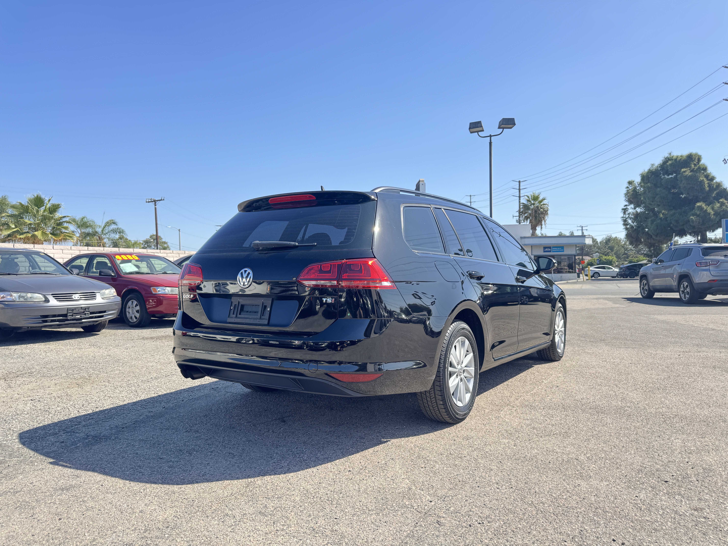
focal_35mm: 24
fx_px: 505
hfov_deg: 71.6
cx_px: 364
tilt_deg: -0.3
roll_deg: -0.1
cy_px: 273
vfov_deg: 56.8
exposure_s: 1/609
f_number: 1.78
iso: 80
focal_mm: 6.76
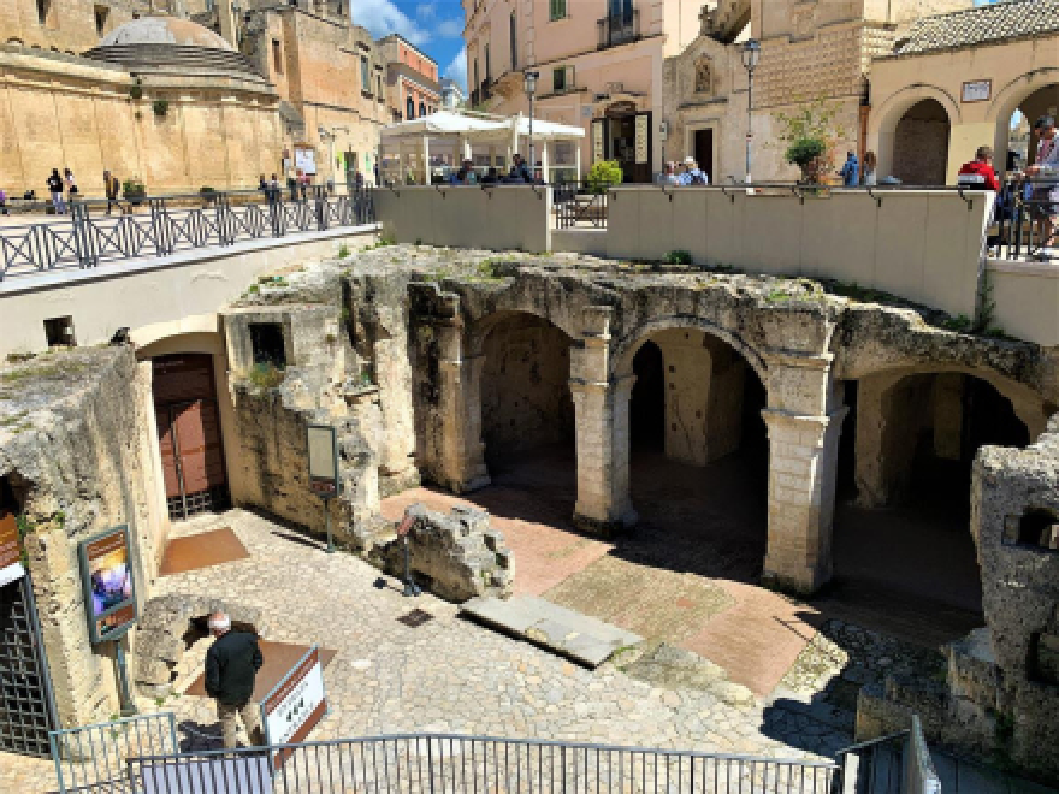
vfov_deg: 53.1
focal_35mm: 26
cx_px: 530
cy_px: 397
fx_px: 795
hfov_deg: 67.3
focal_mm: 4.25
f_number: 1.8
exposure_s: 1/2755
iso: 25
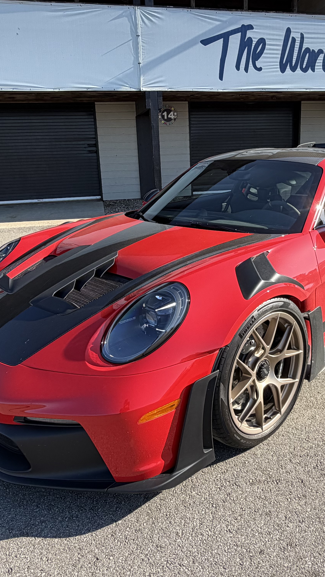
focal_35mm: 29
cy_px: 250
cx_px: 209
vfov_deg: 65.8
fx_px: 444
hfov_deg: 39.8
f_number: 2.2
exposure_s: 1/625
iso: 40
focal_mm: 2.22
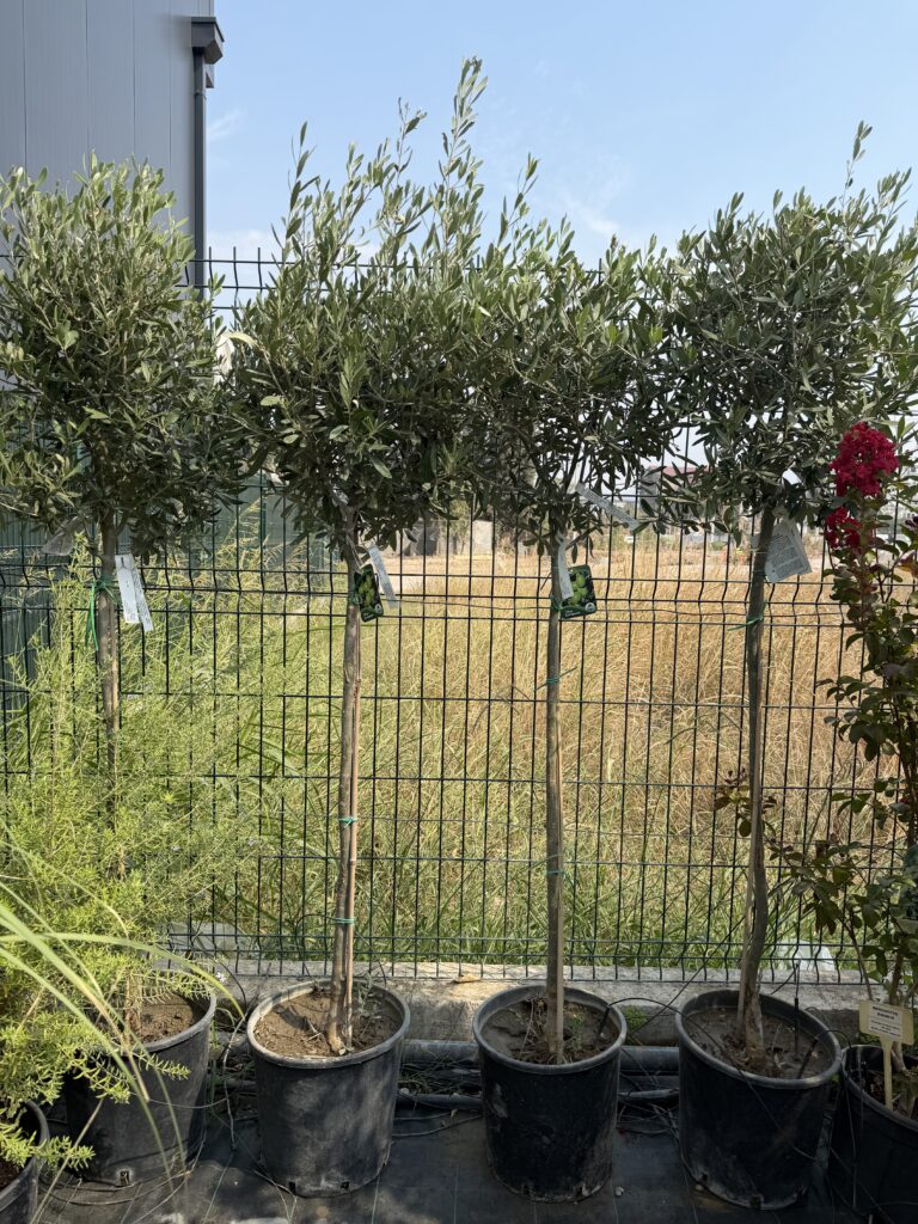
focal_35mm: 24
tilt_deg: -6.8
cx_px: 459
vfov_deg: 71.6
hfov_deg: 56.8
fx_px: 849
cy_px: 612
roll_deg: -1.9
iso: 80
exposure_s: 1/3021
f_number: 1.78
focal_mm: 6.76
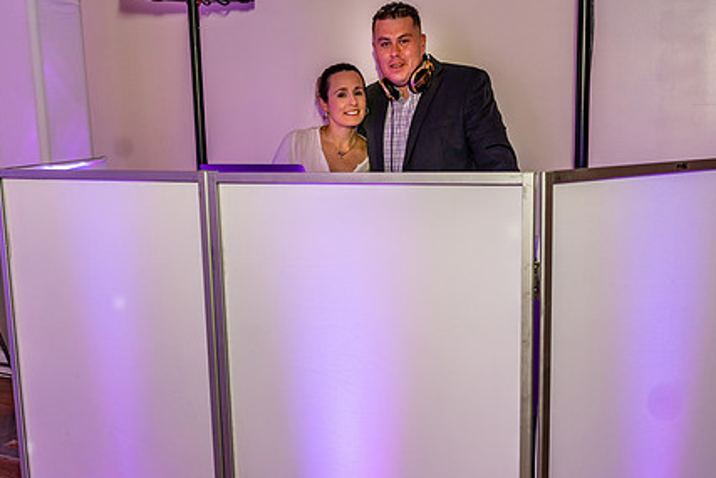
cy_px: 236
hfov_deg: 50.7
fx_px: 756
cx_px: 345
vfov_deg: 35.1
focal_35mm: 38
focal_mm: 28
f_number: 4.5
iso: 1250
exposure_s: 1/125
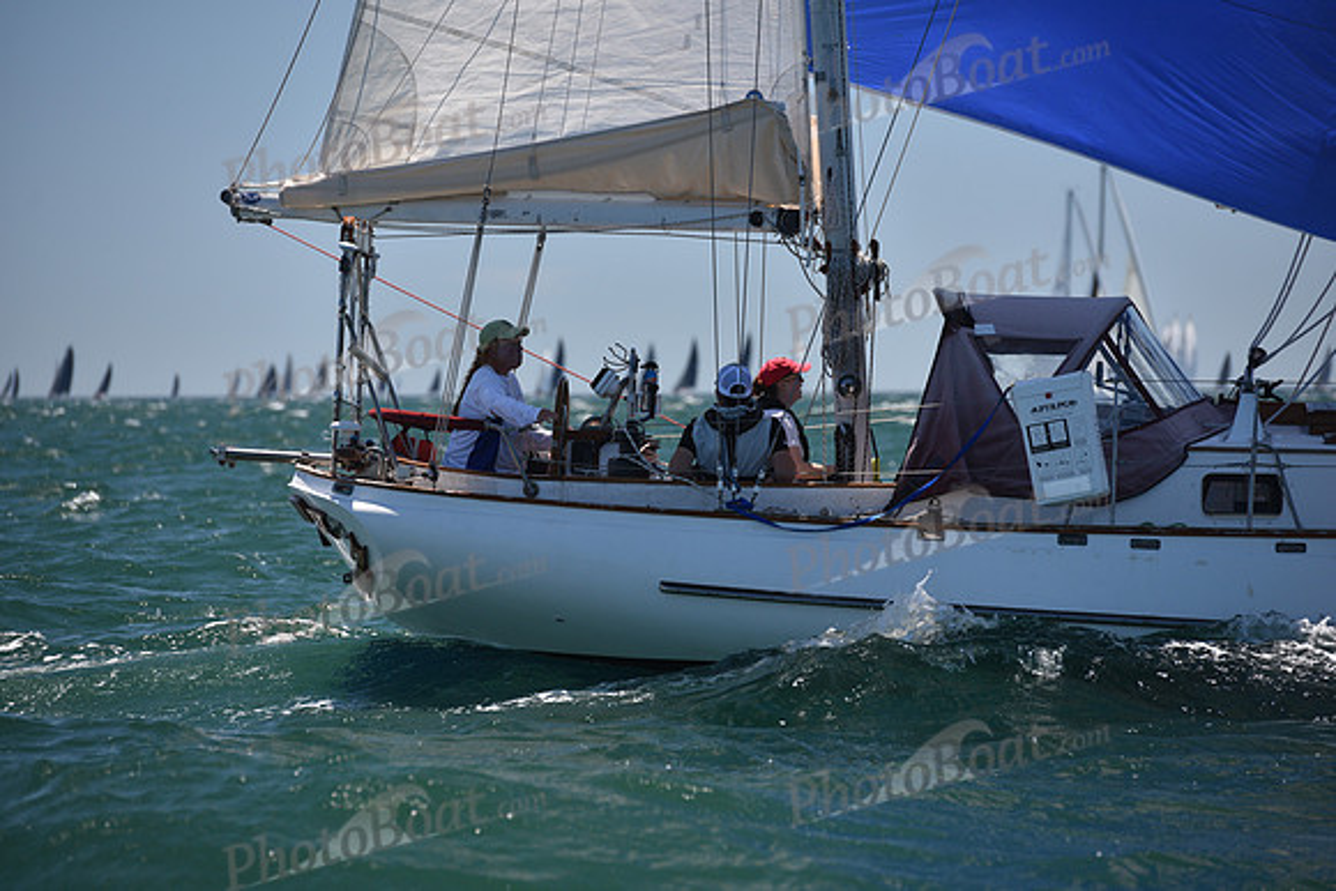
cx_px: 668
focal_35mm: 200
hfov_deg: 10.3
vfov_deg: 6.9
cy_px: 446
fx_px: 7424
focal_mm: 200
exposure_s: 1/800
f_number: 5
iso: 250
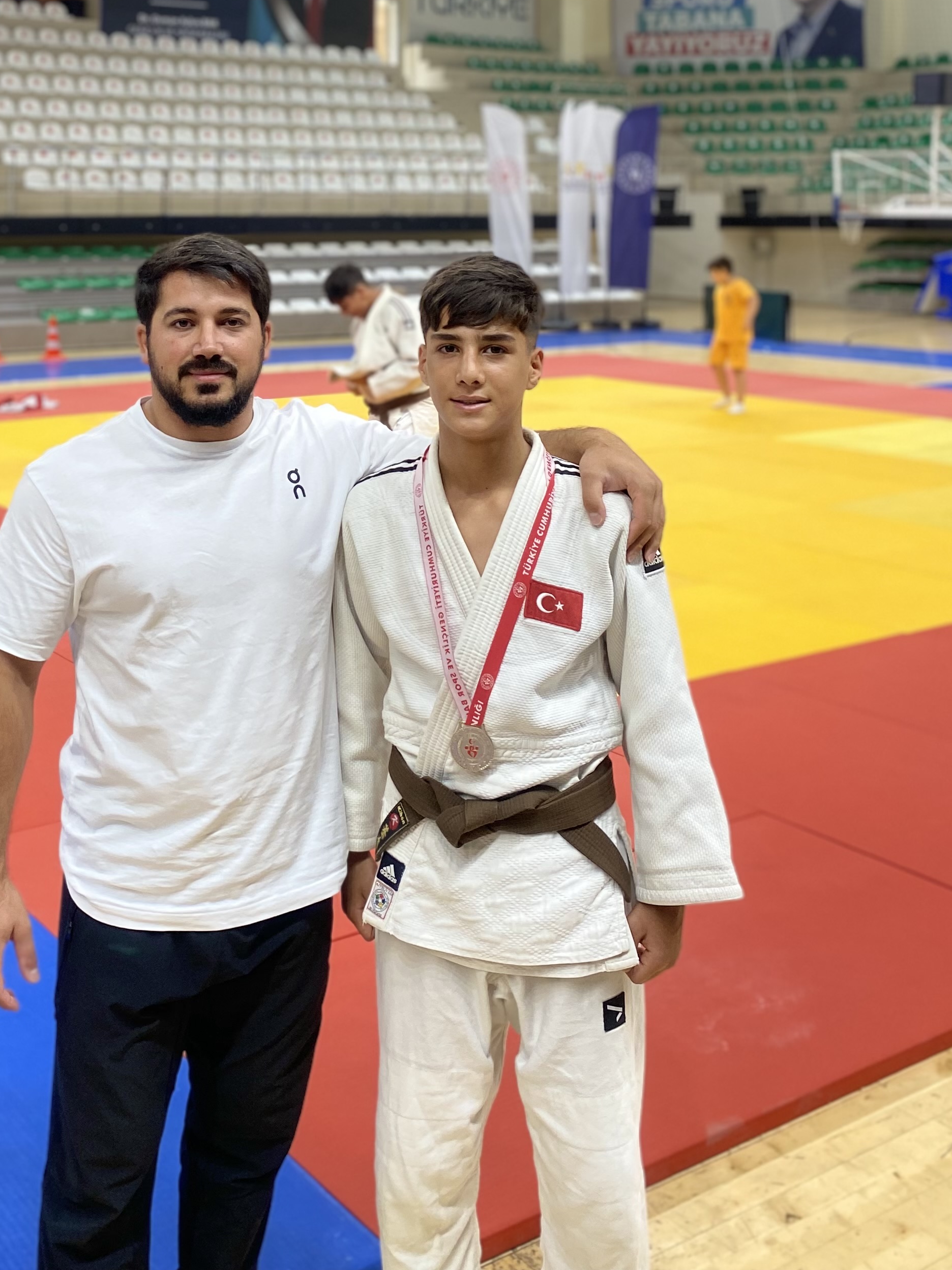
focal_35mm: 42
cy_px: 245
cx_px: 244
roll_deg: +0.2
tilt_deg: -0.5
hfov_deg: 33.7
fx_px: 1540
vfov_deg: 42.7
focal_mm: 4.25
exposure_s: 1/100
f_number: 1.8
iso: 100
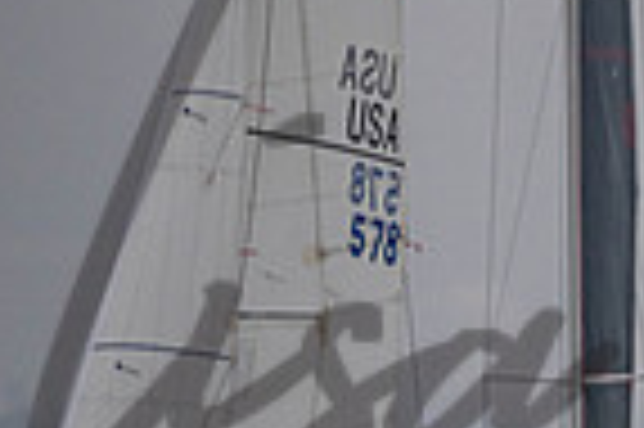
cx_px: 1205
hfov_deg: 1.1
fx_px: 33181
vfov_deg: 0.7
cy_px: 416
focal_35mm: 1857
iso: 400
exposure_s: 1/5000
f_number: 5.6
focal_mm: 400
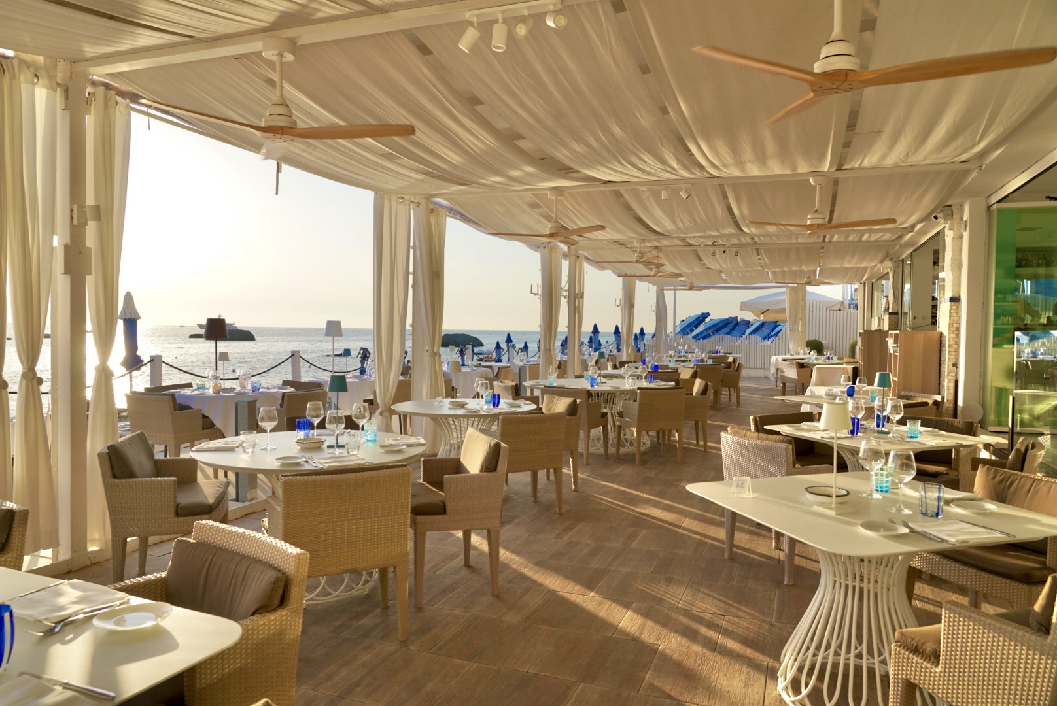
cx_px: 528
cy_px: 353
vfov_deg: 53.2
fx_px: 705
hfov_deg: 73.7
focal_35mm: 24
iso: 100
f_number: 6.3
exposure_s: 1/250
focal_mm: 24
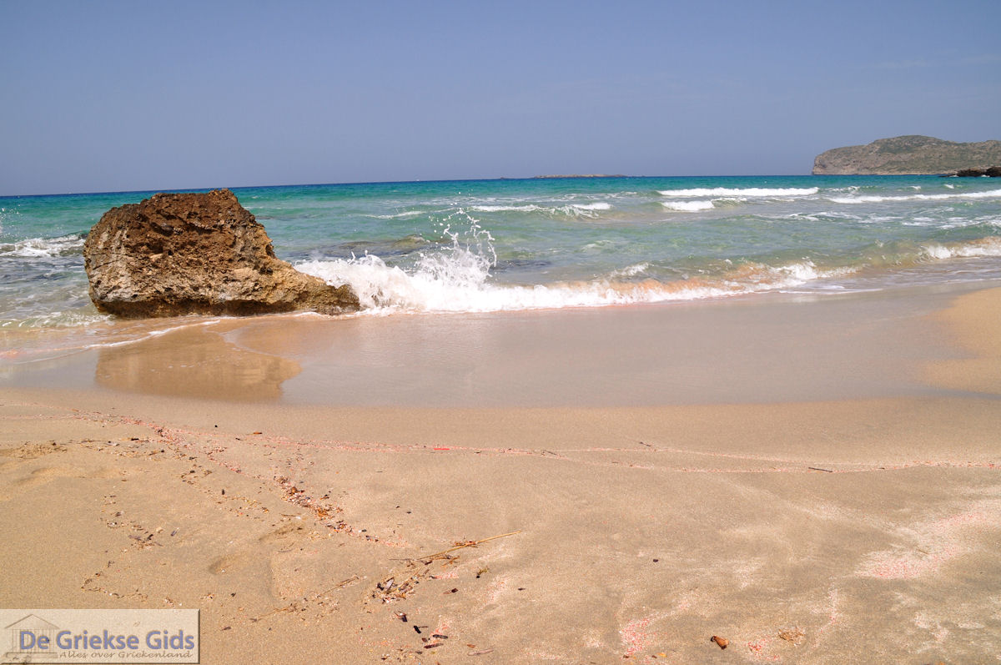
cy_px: 332
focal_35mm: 27
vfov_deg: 47.8
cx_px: 500
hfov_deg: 67.4
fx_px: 750
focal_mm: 18
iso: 200
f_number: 11
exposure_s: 1/500
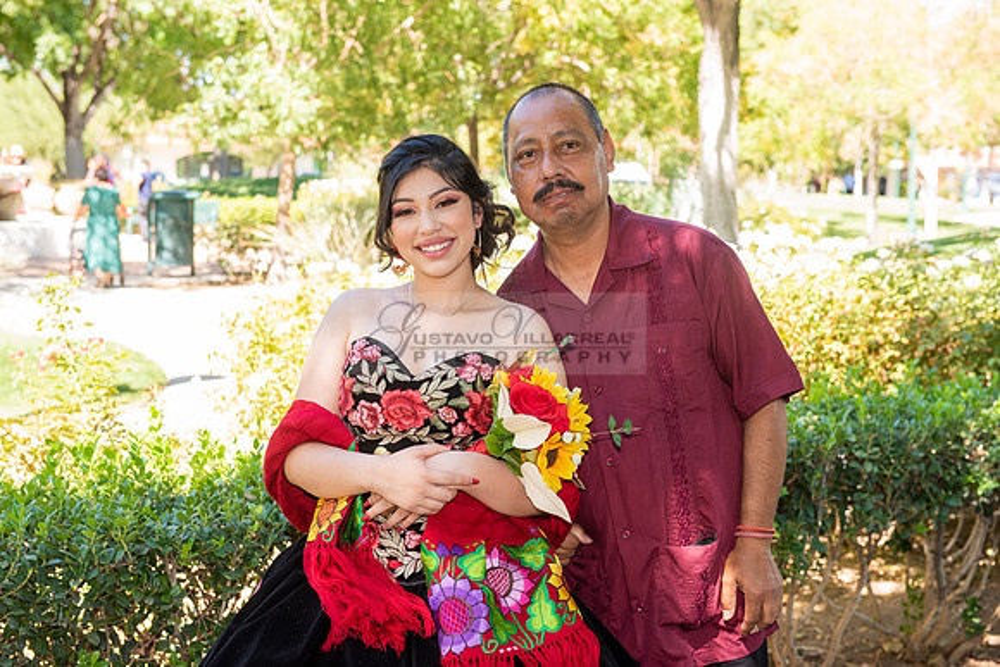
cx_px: 500
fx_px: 1723
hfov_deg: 32.4
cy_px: 334
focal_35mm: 62
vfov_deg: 21.9
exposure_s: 1/200
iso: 500
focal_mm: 62
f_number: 6.3
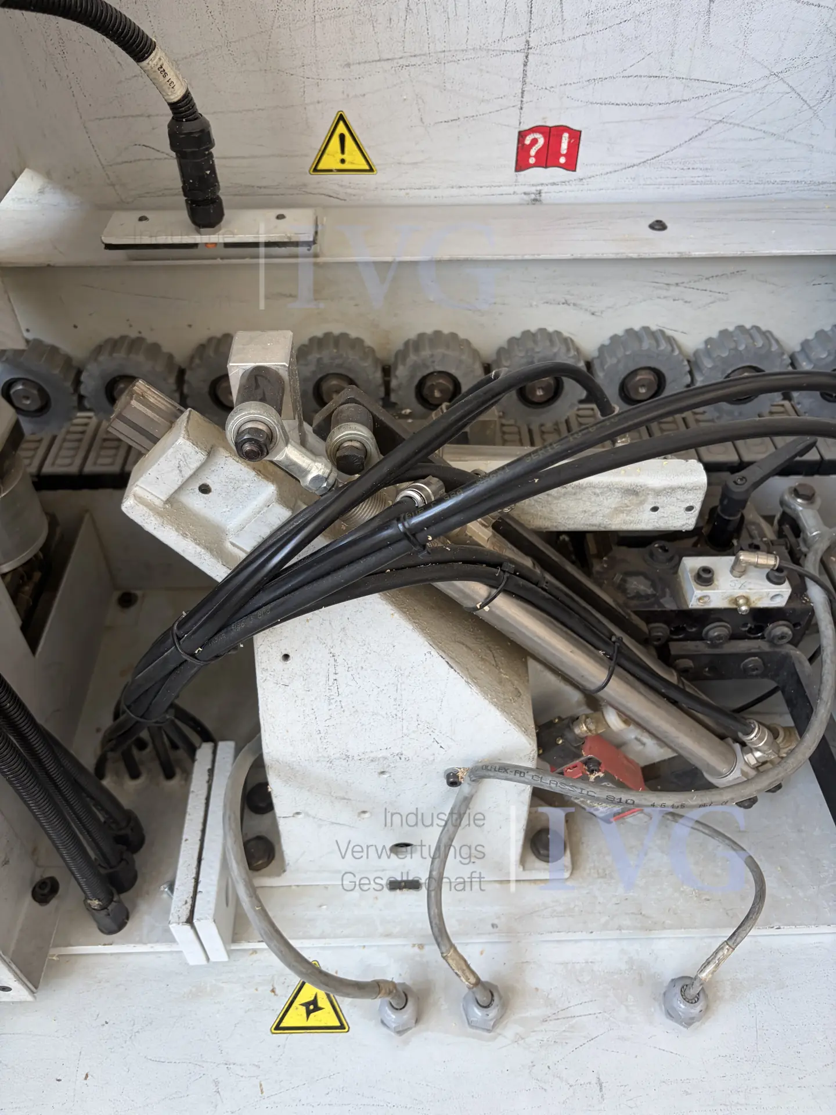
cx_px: 418
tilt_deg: -47.3
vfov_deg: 67.3
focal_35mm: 26
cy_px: 558
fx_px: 837
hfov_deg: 53.1
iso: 125
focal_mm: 5.96
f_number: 1.6
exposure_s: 1/64
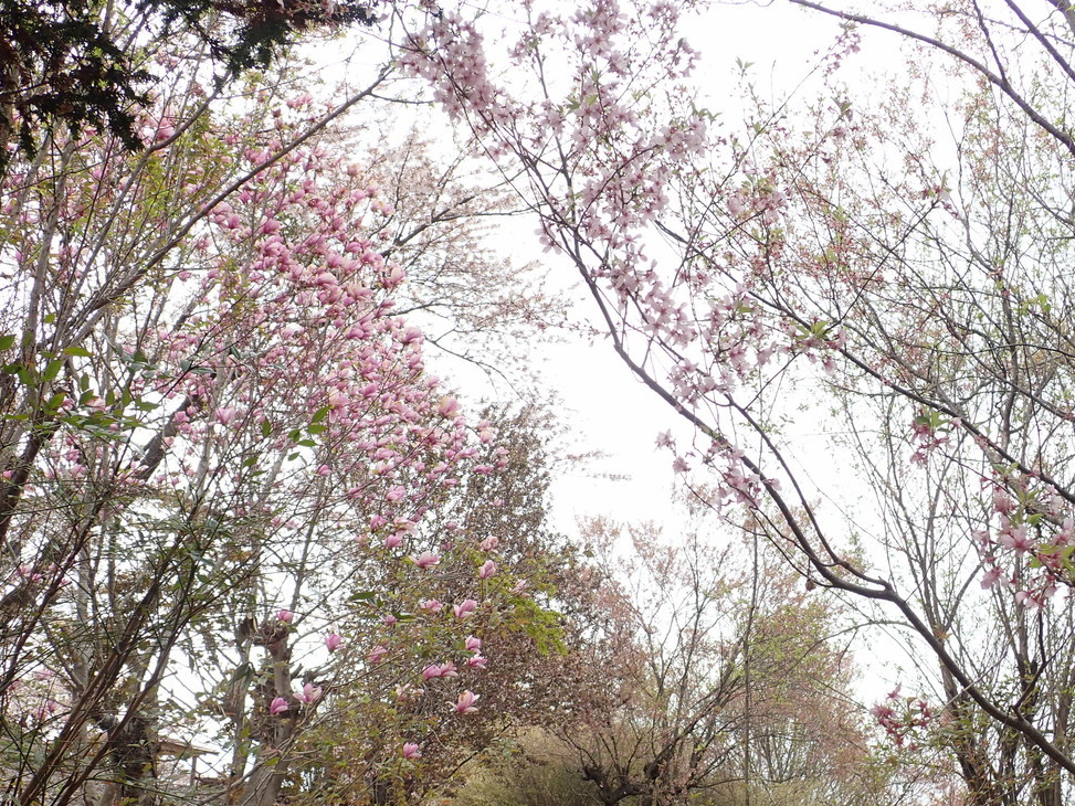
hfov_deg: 49.9
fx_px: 1149
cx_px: 629
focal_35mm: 37
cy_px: 480
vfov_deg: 38.5
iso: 100
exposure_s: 1/320
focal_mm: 5.5
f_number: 3.2
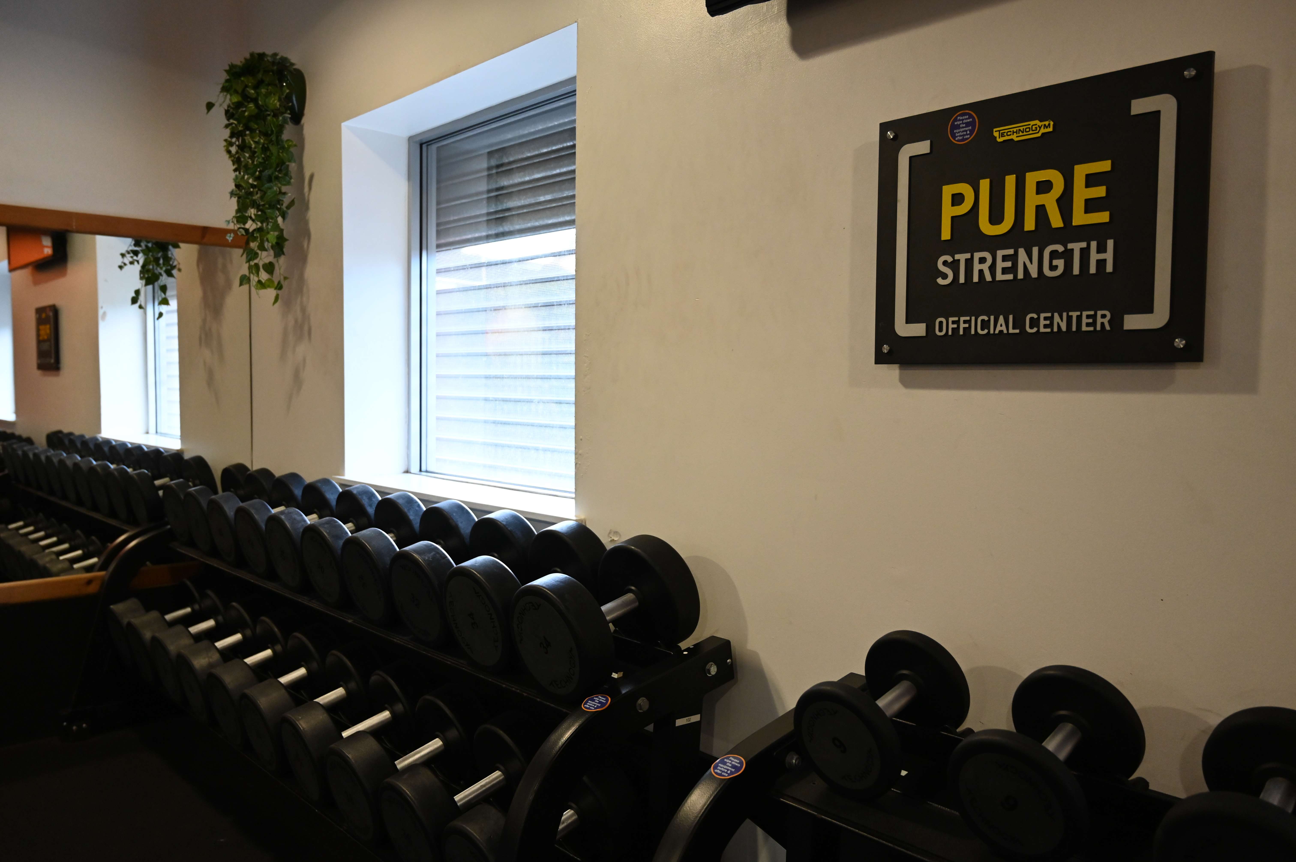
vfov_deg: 47.1
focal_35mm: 28
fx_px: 989
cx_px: 648
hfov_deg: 66.4
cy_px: 431
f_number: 4
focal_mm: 27.5
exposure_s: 1/80
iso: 3200
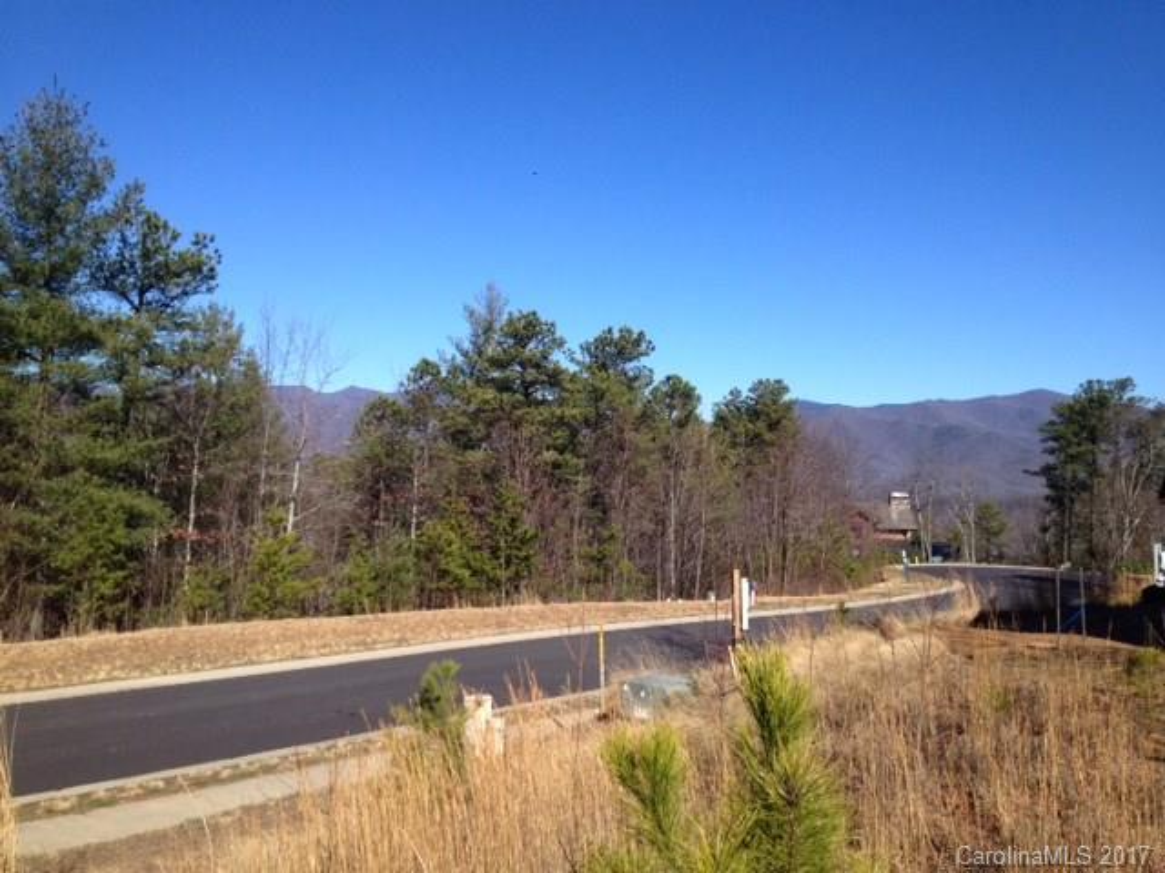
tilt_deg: -0.4
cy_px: 436
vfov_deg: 40.7
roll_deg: -1.3
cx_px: 582
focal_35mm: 35
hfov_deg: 52.6
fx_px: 1178
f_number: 2.4
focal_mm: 4.28
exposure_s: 1/1727
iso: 50
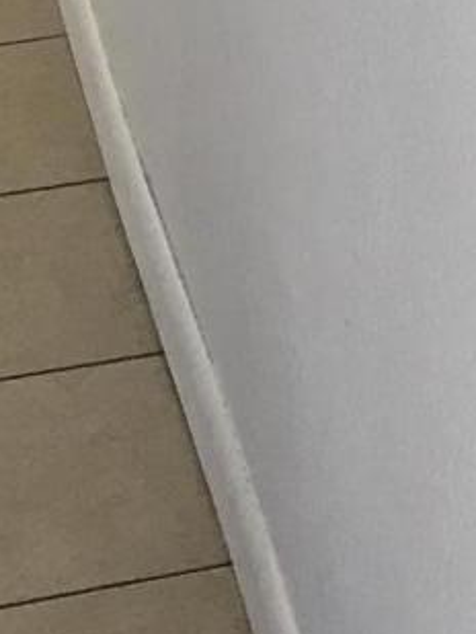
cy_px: -979
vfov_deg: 9.5
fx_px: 3316
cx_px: 767
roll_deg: +0.7
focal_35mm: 181
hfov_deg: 8.0
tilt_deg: -6.4
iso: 25
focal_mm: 3.99
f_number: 1.8
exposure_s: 1/40
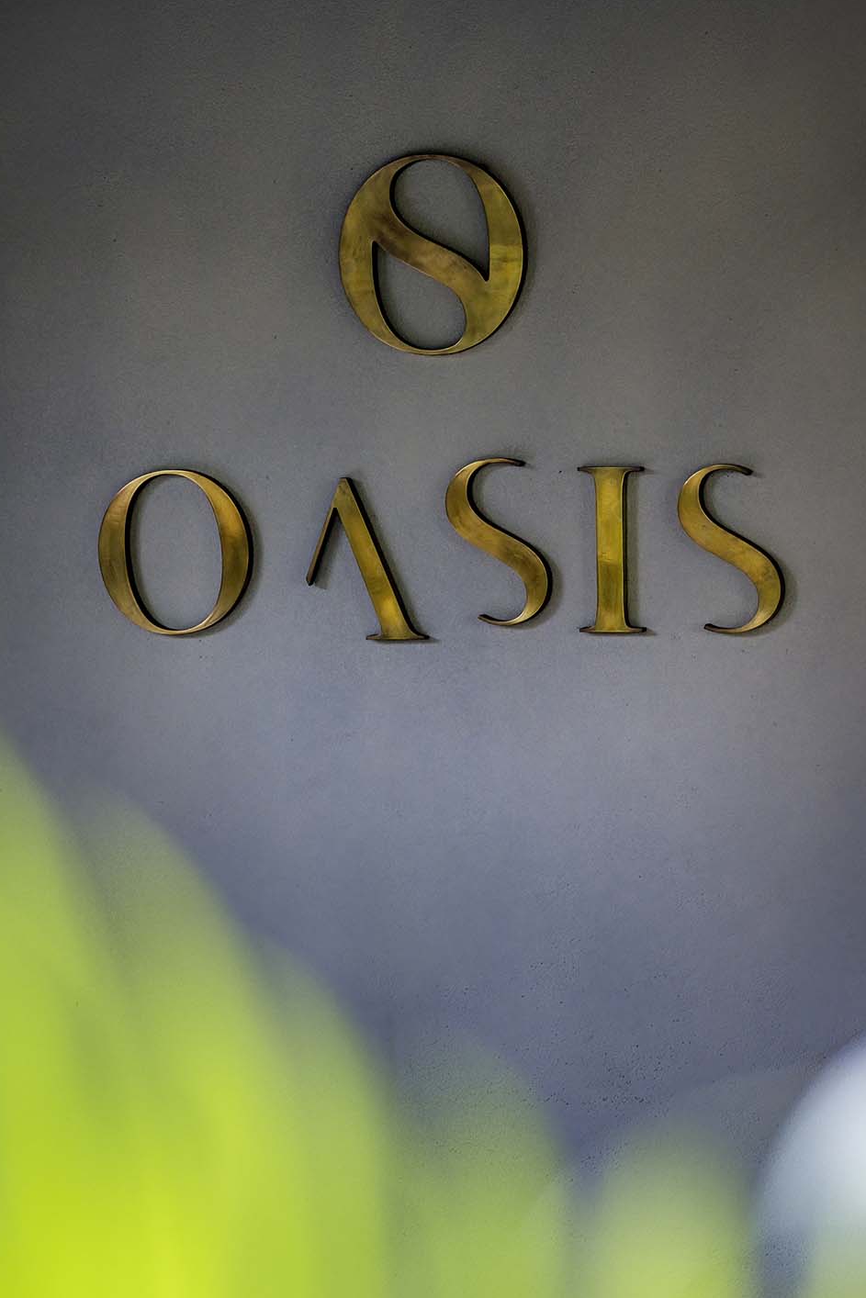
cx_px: 433
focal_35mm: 168
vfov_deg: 12.2
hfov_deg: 8.2
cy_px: 640
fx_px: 6060
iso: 640
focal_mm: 165
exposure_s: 1/200
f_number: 5.6
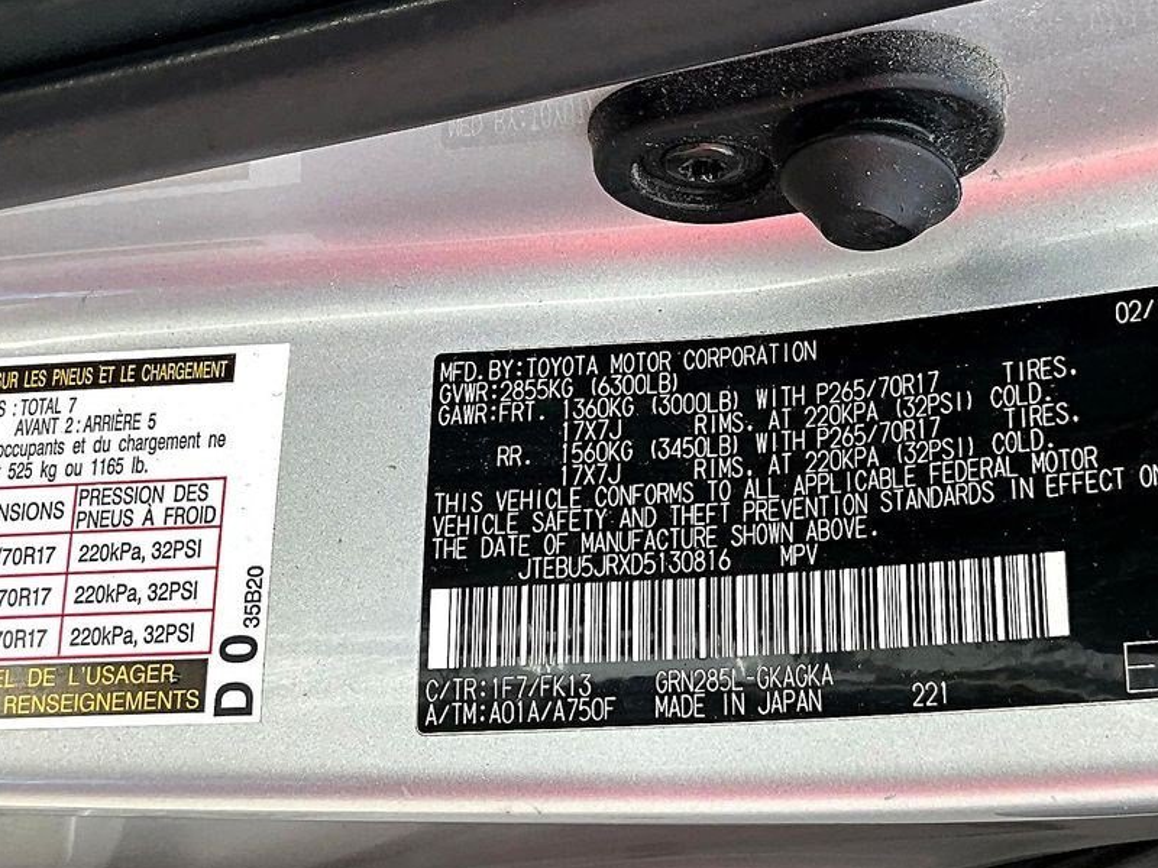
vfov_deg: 25.2
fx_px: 1940
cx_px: 803
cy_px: 425
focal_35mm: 58
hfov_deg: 32.9
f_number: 1.8
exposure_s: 1/243
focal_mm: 3
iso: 20
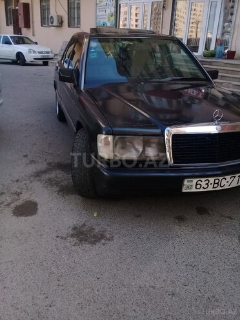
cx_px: 120
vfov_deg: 58.4
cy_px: 160
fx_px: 287
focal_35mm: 31
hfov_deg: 45.4
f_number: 2.2
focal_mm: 3.3
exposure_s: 1/408
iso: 64
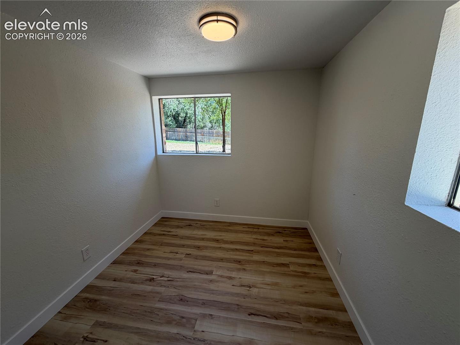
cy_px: 172
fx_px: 186
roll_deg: -0.9
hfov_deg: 102.1
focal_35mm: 14
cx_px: 230
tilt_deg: -15.9
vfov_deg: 85.7
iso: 50
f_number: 2.2
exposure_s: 1/120
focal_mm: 2.22
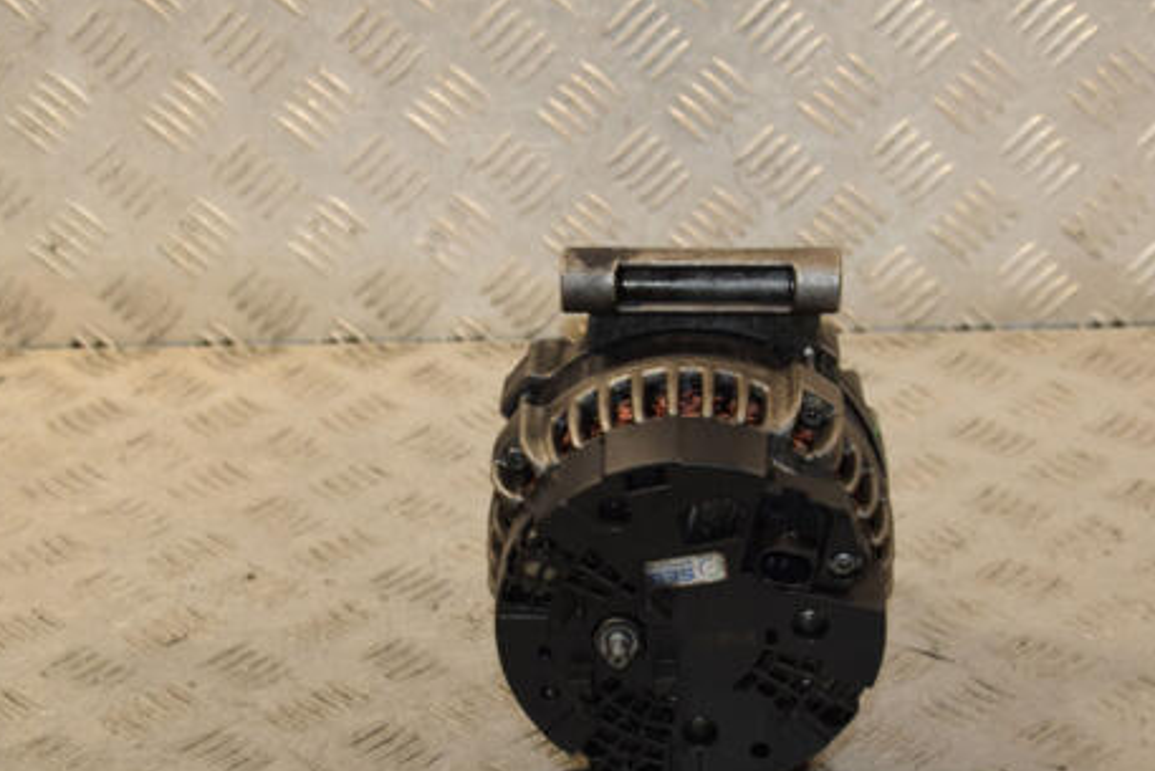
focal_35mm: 89
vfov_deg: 15.4
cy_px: 498
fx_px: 2845
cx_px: 581
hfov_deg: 22.9
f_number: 7.1
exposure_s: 1/200
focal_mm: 45
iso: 800
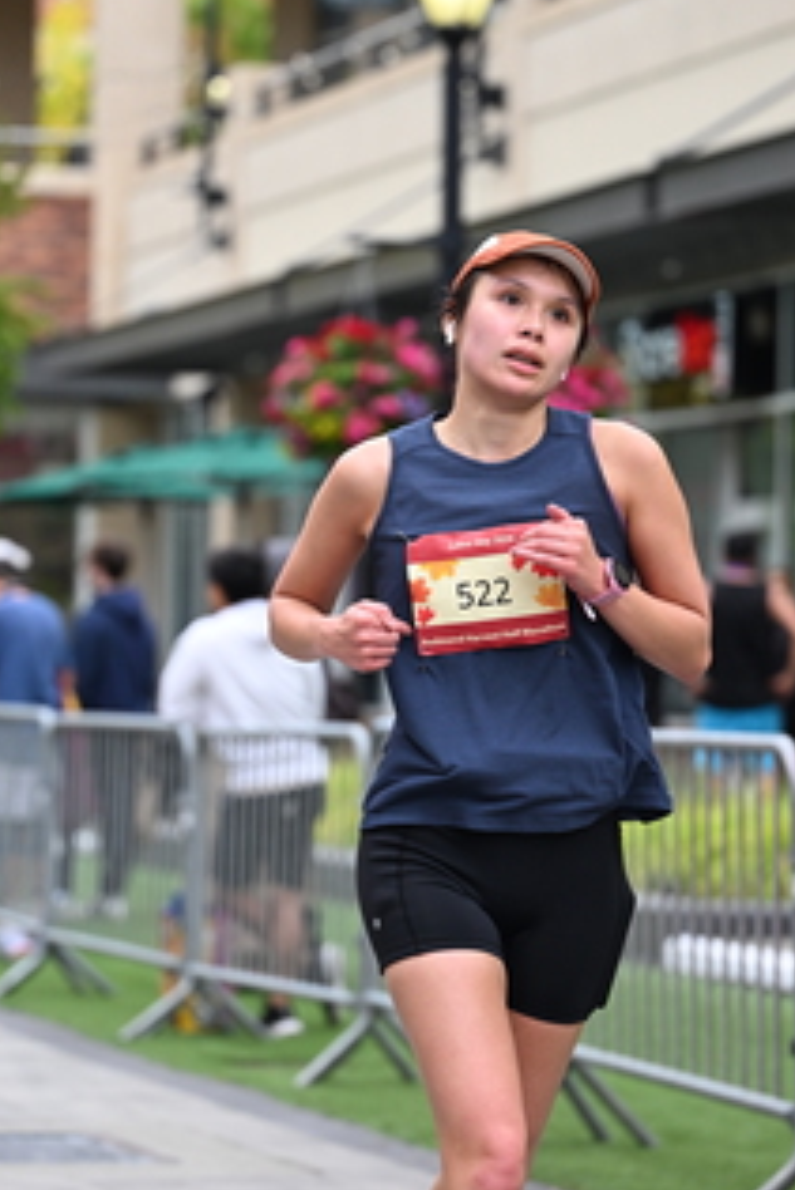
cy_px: 584
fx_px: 5360
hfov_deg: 8.5
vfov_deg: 12.7
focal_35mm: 162
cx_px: 349
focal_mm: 93
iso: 640
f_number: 2.8
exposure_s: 1/2000
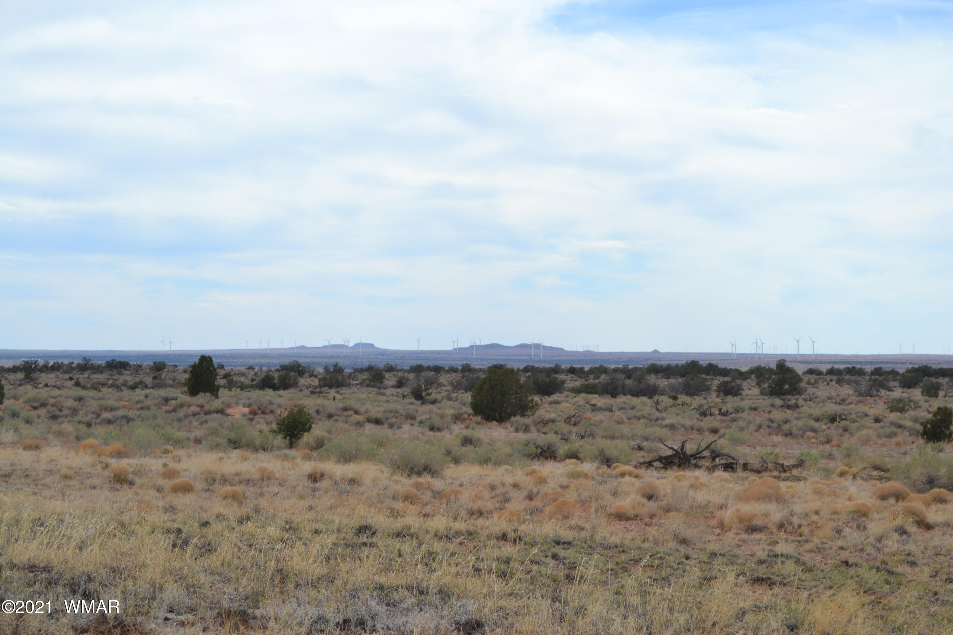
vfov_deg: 16.6
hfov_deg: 24.6
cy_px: 318
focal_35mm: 82
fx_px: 2184
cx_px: 476
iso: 100
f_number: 8
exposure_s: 1/250
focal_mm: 55
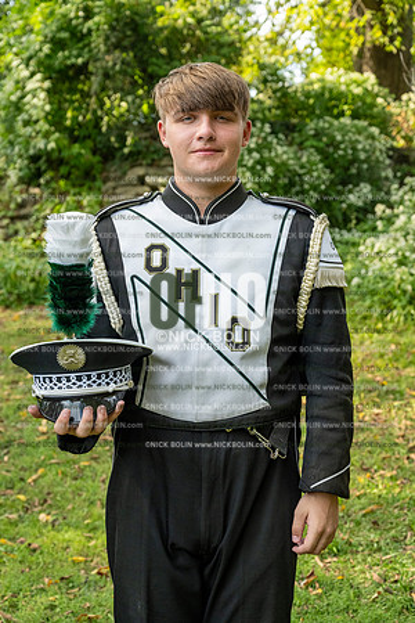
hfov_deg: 24.2
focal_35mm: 56
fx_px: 968
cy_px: 312
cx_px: 208
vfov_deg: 35.6
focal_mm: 56
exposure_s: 1/640
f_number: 5.6
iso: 1000
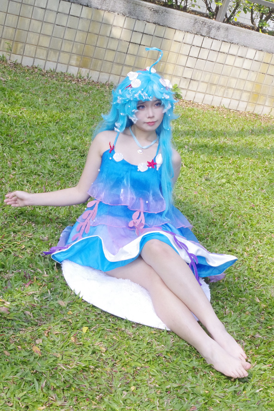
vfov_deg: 34.2
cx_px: 137
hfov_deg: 23.2
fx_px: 668
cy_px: 206
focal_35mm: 58
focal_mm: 39
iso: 2000
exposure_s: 1/80
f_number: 4.5
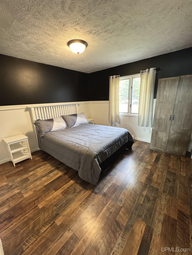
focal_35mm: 14
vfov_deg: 102.1
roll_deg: +2.9
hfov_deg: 85.7
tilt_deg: -15.2
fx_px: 104
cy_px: 128
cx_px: 96
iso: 500
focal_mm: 2.22
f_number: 2.2
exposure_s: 1/60
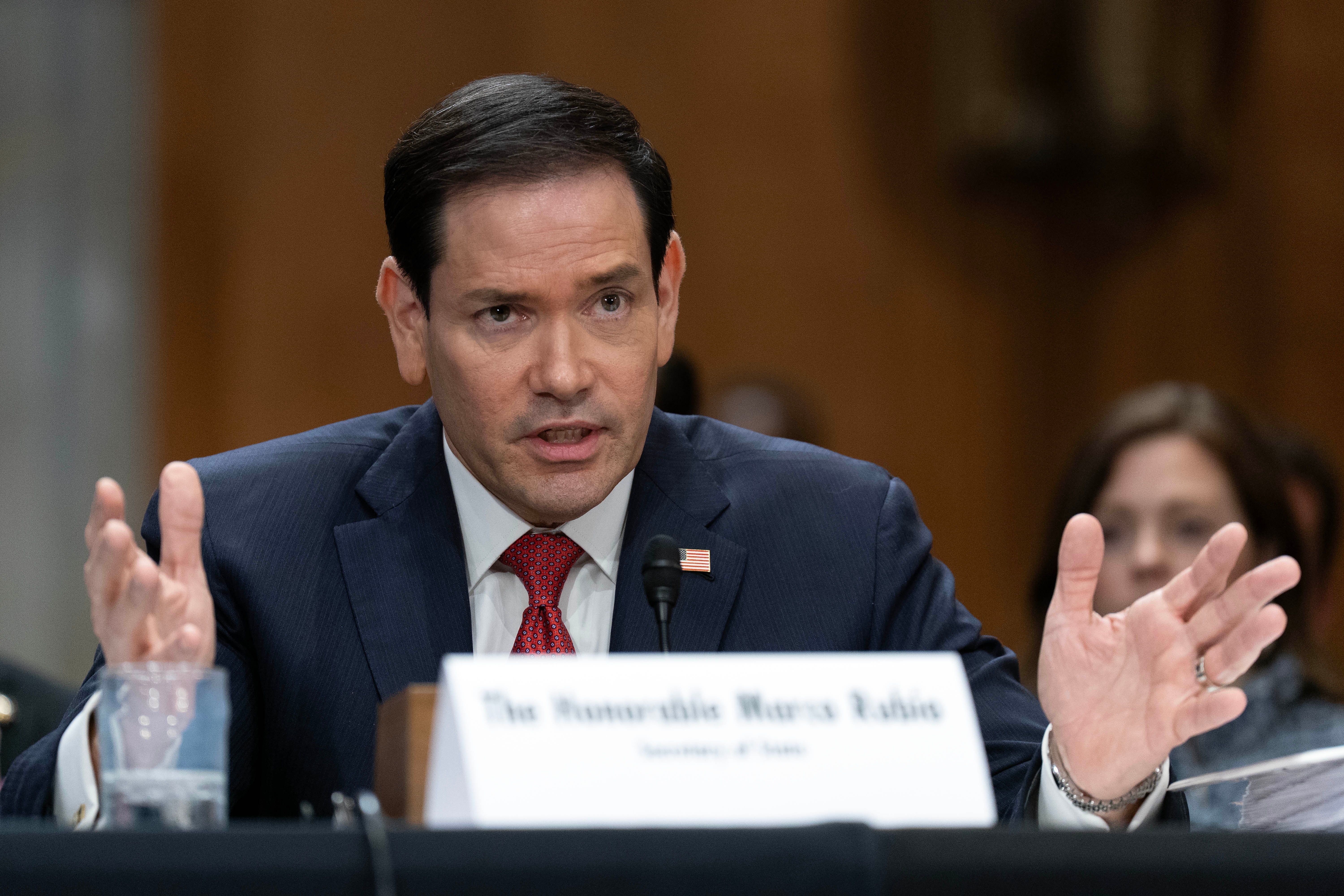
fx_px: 7466
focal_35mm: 200
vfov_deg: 6.9
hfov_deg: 10.3
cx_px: 672
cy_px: 448
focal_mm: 200
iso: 2500
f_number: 3.2
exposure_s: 1/320
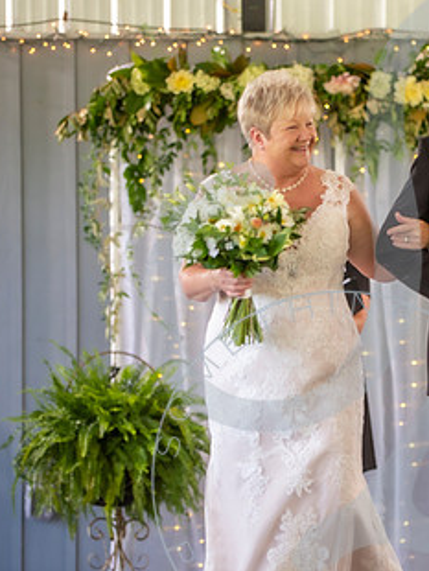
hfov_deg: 6.0
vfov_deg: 8.0
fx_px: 4076
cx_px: 433
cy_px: 325
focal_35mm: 247
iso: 320
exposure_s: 1/200
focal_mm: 130
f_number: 2.8
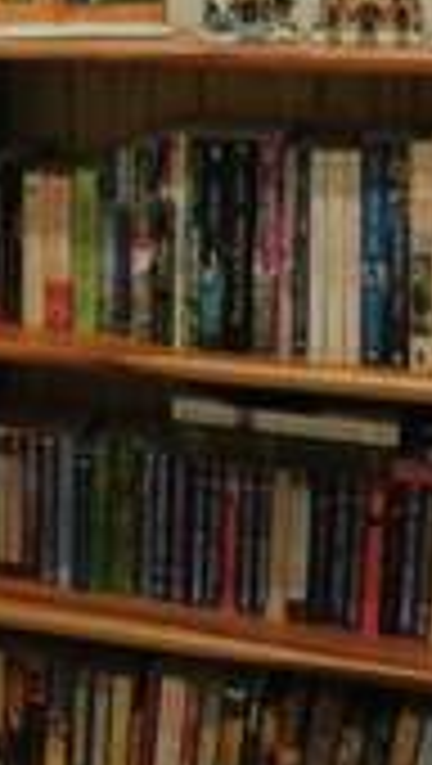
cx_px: -198
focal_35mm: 92
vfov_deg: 23.0
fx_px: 1868
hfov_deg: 12.6
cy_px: 218
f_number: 3.2
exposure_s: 1/30
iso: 400
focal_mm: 5.3
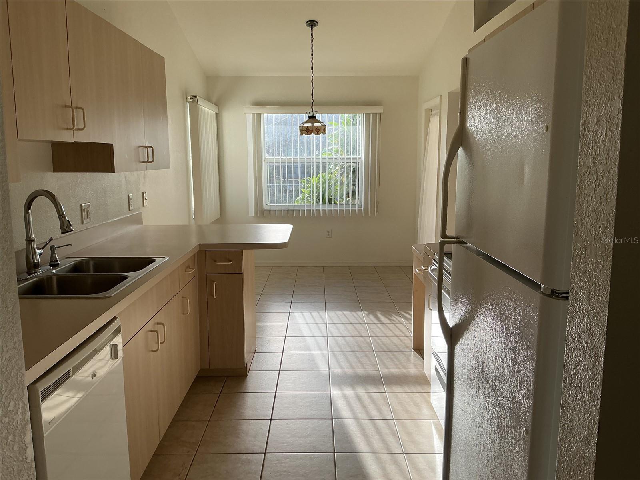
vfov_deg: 48.2
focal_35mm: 29
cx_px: 320
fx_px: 536
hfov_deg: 61.7
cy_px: 240
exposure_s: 1/239
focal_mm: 3
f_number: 1.8
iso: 20
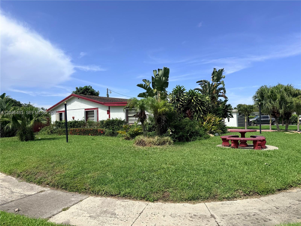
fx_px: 209
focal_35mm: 24
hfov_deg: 71.6
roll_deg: +0.8
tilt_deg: +2.5
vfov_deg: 56.8
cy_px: 113
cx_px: 150
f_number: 1.78
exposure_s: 1/4975
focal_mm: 6.76
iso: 80
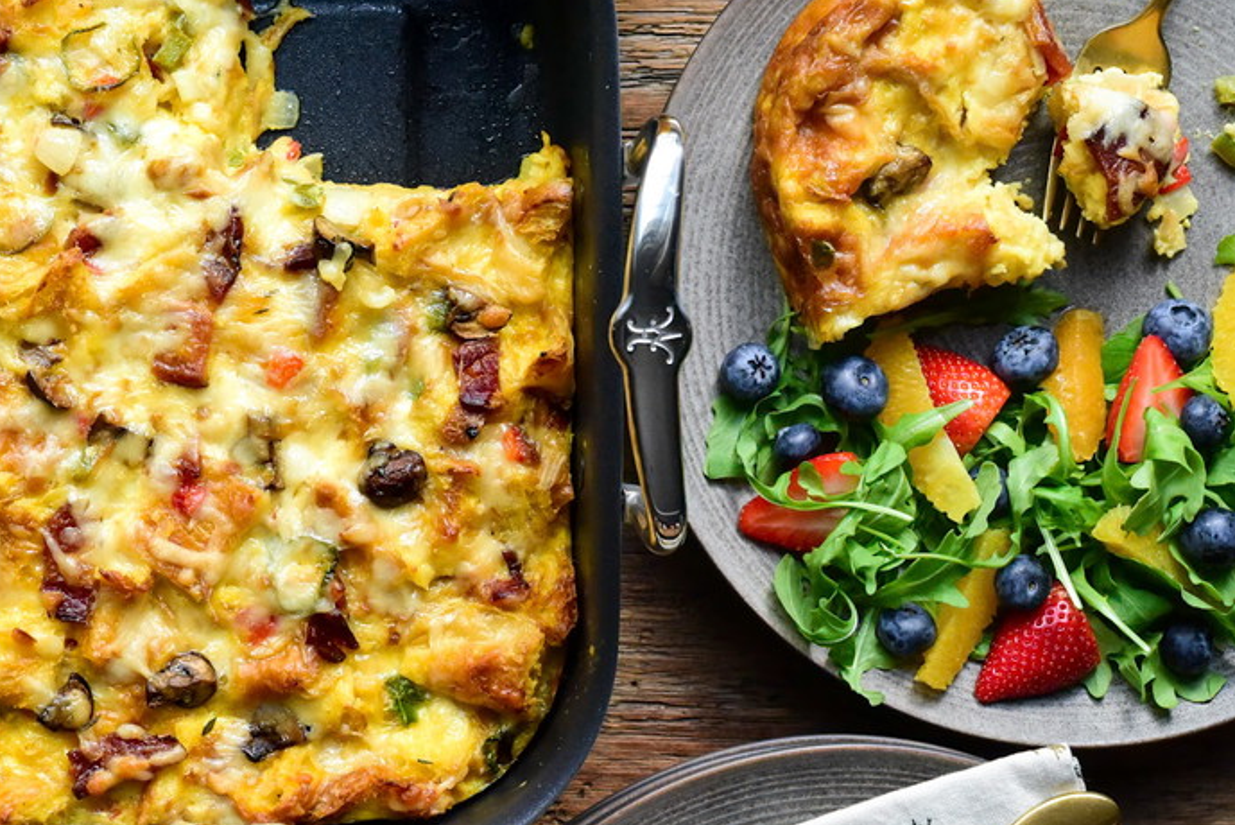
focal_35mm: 87
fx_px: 2986
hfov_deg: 22.9
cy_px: 350
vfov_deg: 15.7
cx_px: 168
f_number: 9
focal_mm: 50
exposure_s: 1/50
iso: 5000
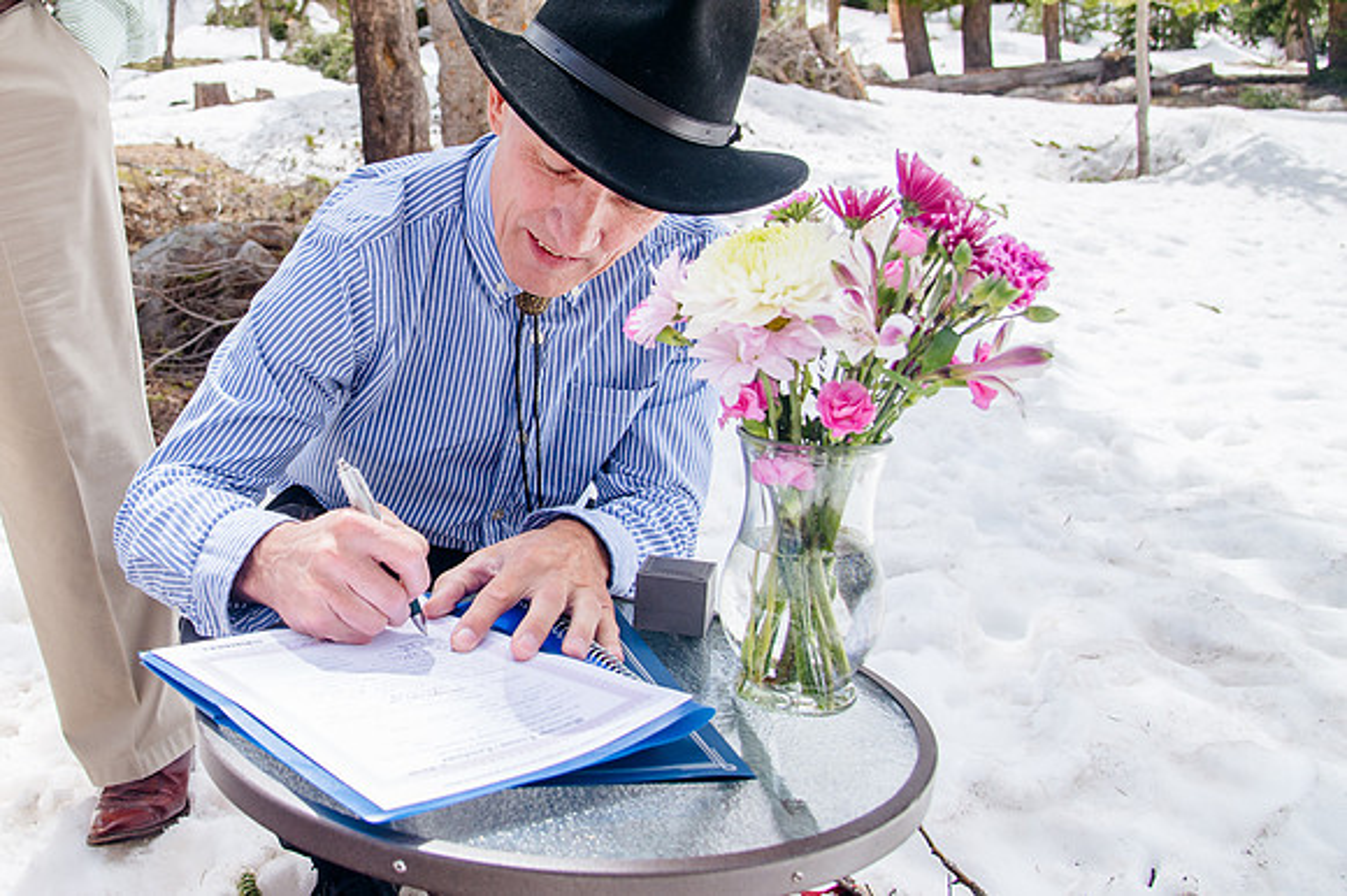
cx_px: 318
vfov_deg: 33.7
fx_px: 1472
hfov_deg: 47.2
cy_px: 341
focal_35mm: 39
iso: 250
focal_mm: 24
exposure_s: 1/320
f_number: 5.6
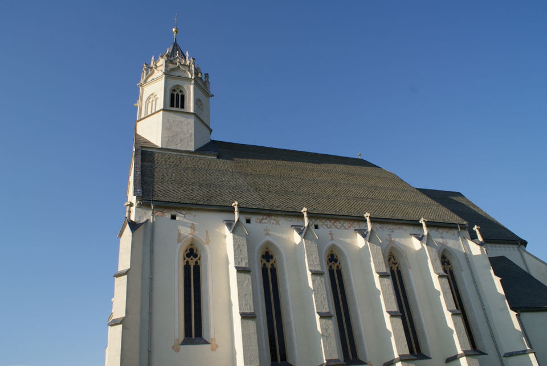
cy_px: 183
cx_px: 274
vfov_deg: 48.1
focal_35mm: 27
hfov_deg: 67.3
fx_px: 411
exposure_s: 1/125
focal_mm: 18
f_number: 10
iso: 100
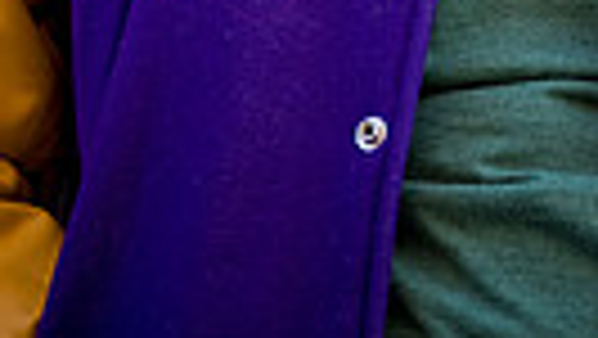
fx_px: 8155
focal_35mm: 514
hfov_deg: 4.2
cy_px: -568
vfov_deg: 2.3
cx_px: 486
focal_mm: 145
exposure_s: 1/400
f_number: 4
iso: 640
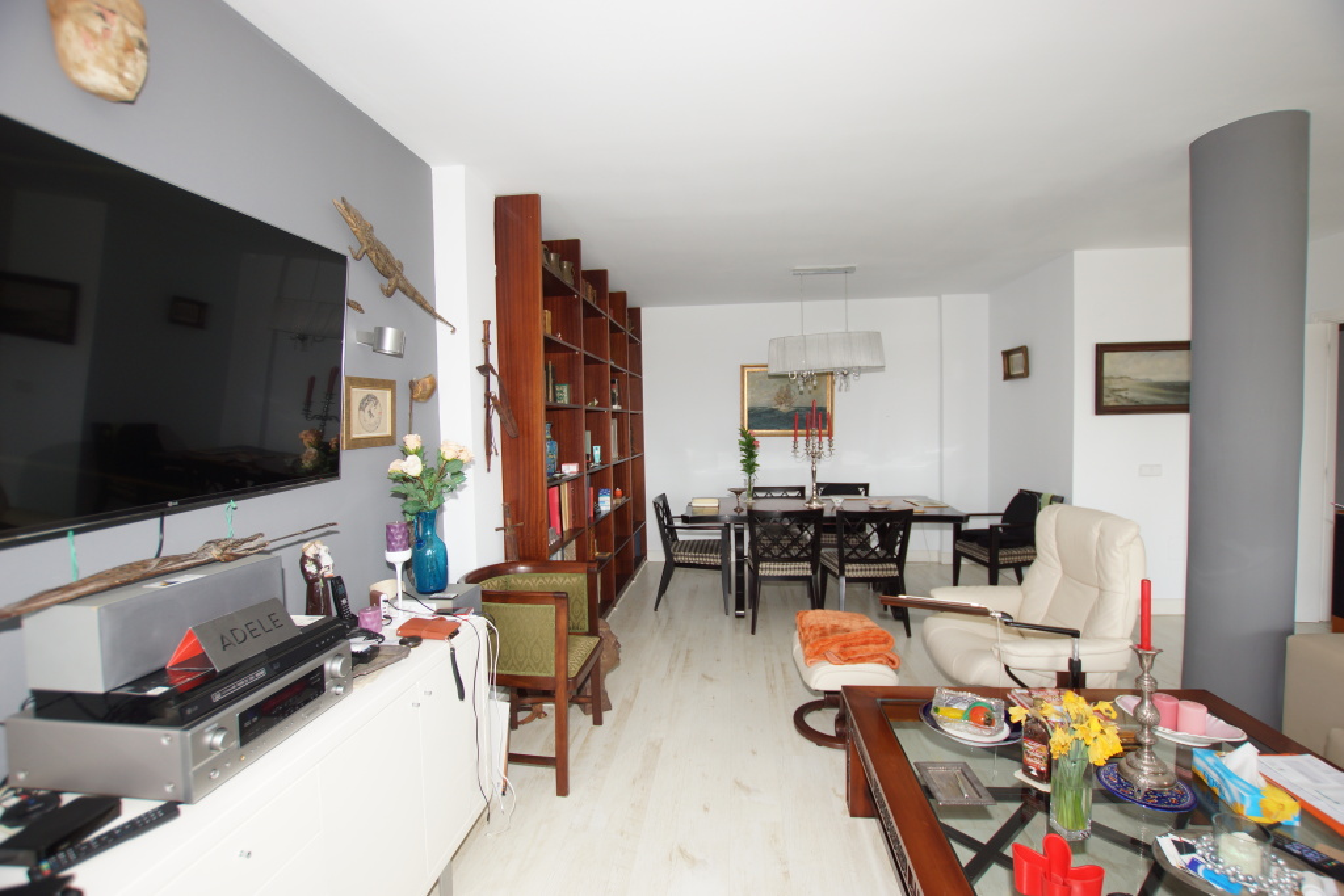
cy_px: 448
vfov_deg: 77.3
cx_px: 672
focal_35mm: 15
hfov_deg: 100.4
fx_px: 560
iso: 160
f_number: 4
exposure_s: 1/60
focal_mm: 10
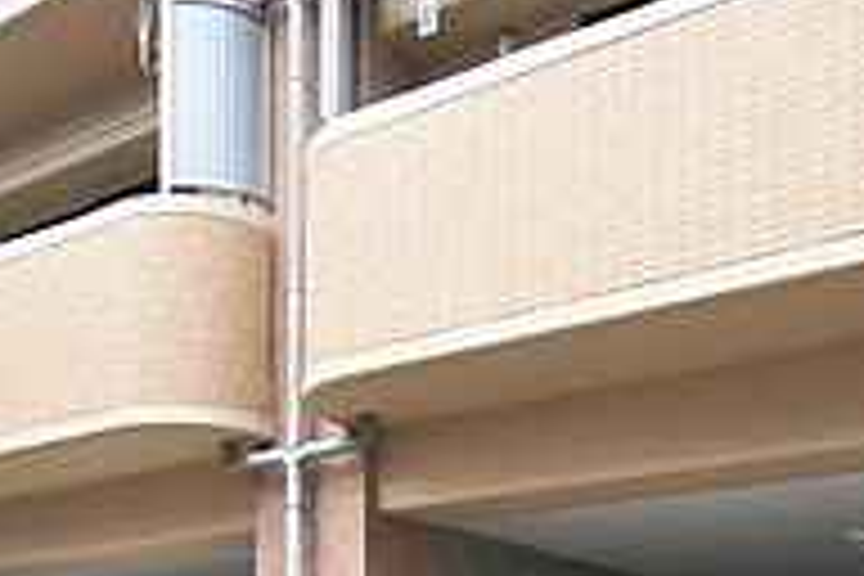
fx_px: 1200
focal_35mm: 50
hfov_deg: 39.6
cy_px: 711
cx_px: 428
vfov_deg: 24.2
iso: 100
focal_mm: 10
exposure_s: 1/60
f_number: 5
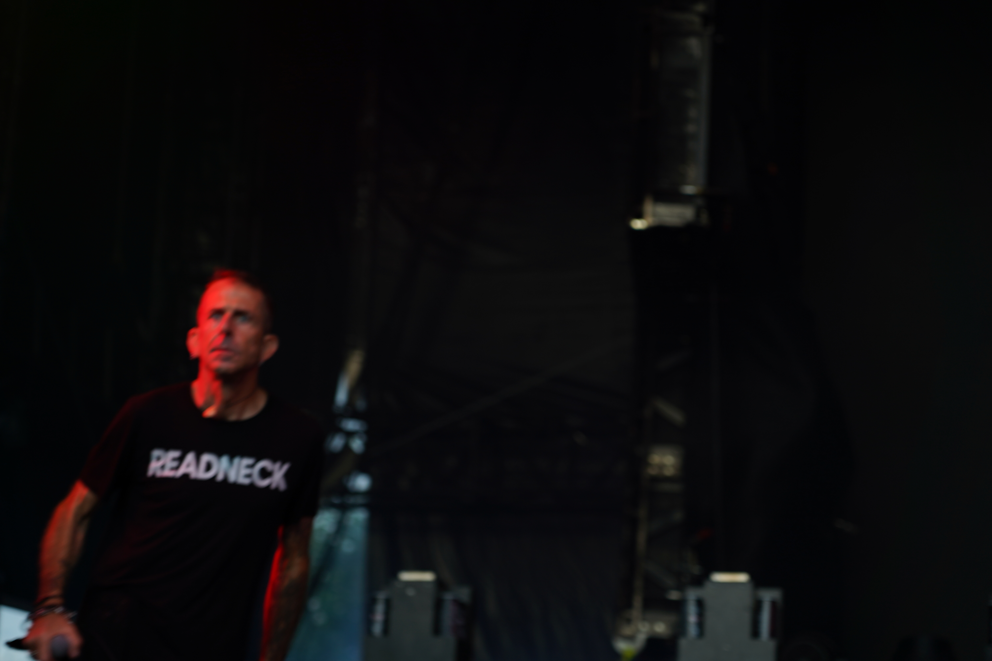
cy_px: 330
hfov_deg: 19.5
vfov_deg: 13.0
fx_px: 2893
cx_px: 496
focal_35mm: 105
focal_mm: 105
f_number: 4
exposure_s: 1/125
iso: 100
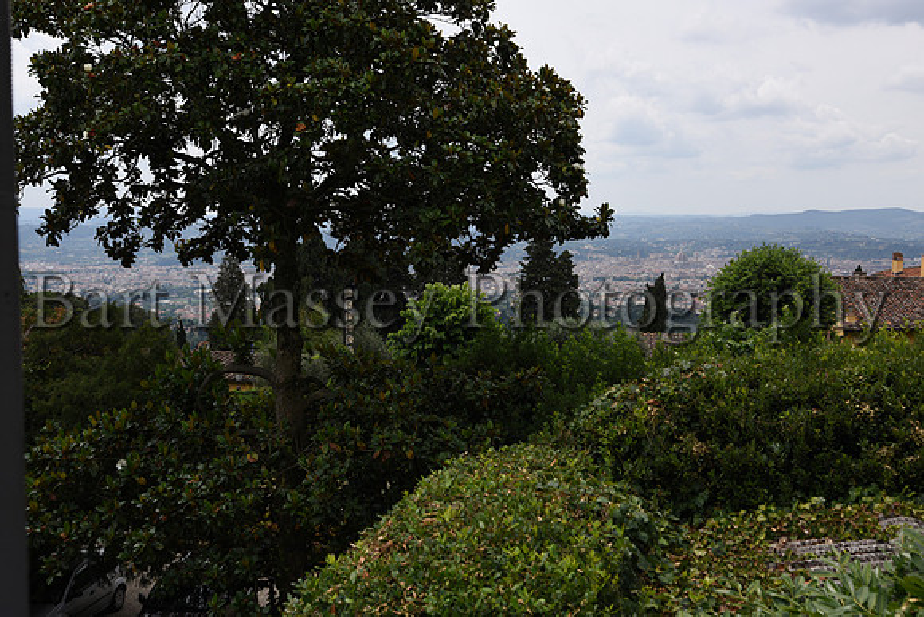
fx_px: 1078
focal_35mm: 42
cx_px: 462
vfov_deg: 31.9
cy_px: 308
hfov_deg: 46.4
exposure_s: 1/200
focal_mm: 42
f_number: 8
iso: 64
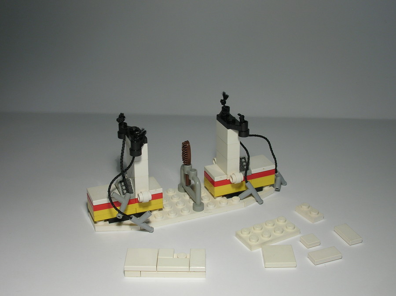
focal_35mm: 50
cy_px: 148
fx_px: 571
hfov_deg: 38.2
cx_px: 198
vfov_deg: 29.1
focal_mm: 8.4
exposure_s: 1/17.2
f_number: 5.6
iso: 50
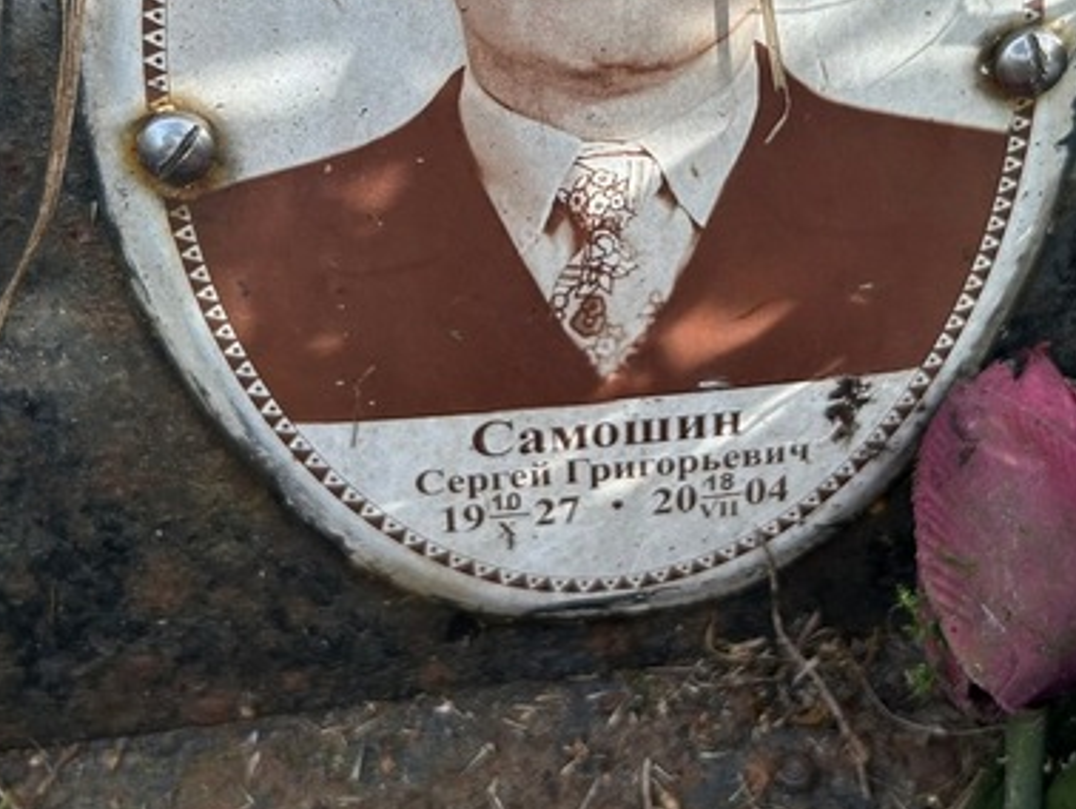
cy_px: 134
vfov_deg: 26.0
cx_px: 592
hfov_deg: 34.9
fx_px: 1711
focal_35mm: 55
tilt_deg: -49.7
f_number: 1.5
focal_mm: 5.7
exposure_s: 1/1779
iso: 50
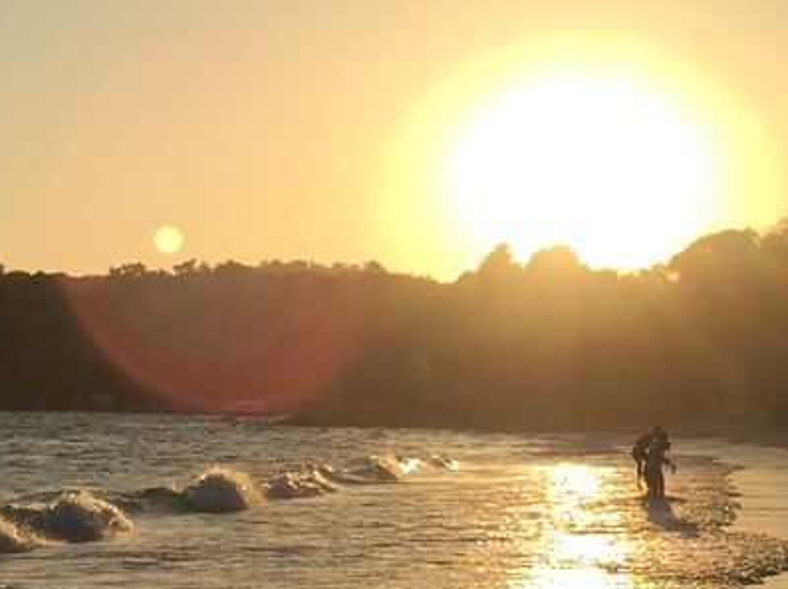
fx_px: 2661
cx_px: 395
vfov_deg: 12.6
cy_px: 236
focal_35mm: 117
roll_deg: -1.4
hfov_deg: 16.8
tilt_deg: +4.3
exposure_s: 1/6623
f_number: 2.2
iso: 32
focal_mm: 4.15
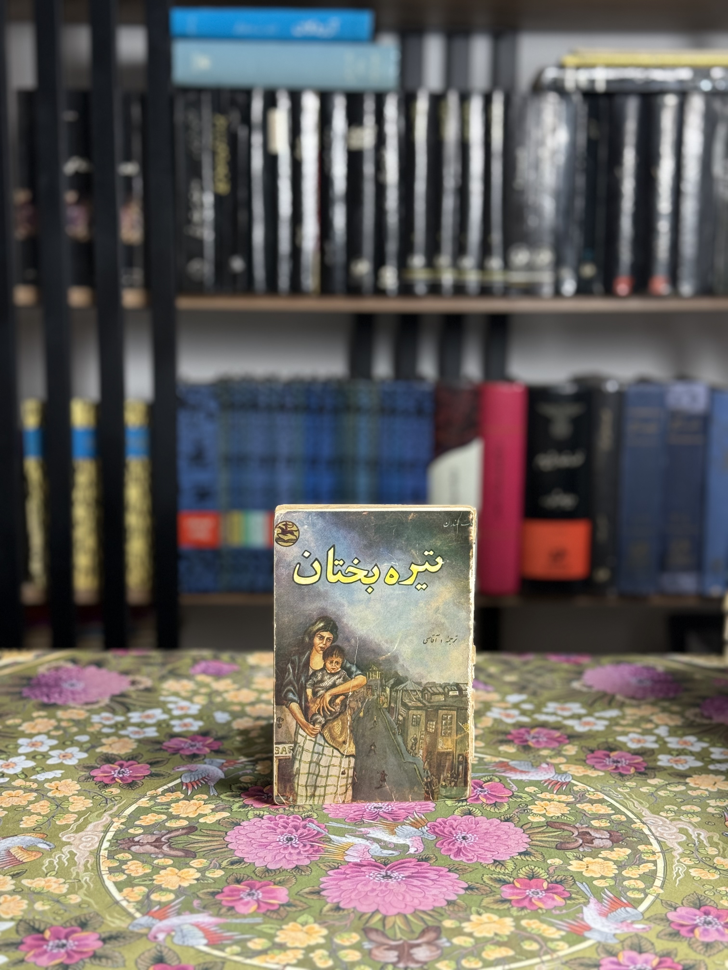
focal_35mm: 48
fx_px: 1346
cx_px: 364
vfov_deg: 39.7
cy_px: 485
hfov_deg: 30.3
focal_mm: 6.76
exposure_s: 1/100
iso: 160
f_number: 1.78
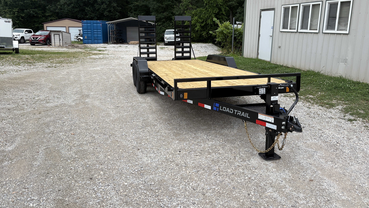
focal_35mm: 29
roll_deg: -1.2
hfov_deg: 66.1
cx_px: 182
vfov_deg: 40.0
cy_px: 84
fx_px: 284
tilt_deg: -11.2
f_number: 1.6
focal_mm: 5.96
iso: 50
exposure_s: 1/3279
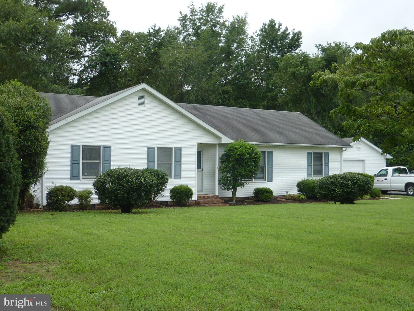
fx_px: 478
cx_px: 207
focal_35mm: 40
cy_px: 156
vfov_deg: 36.0
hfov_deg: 46.8
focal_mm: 4.1
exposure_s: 1/400
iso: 80
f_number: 3.3
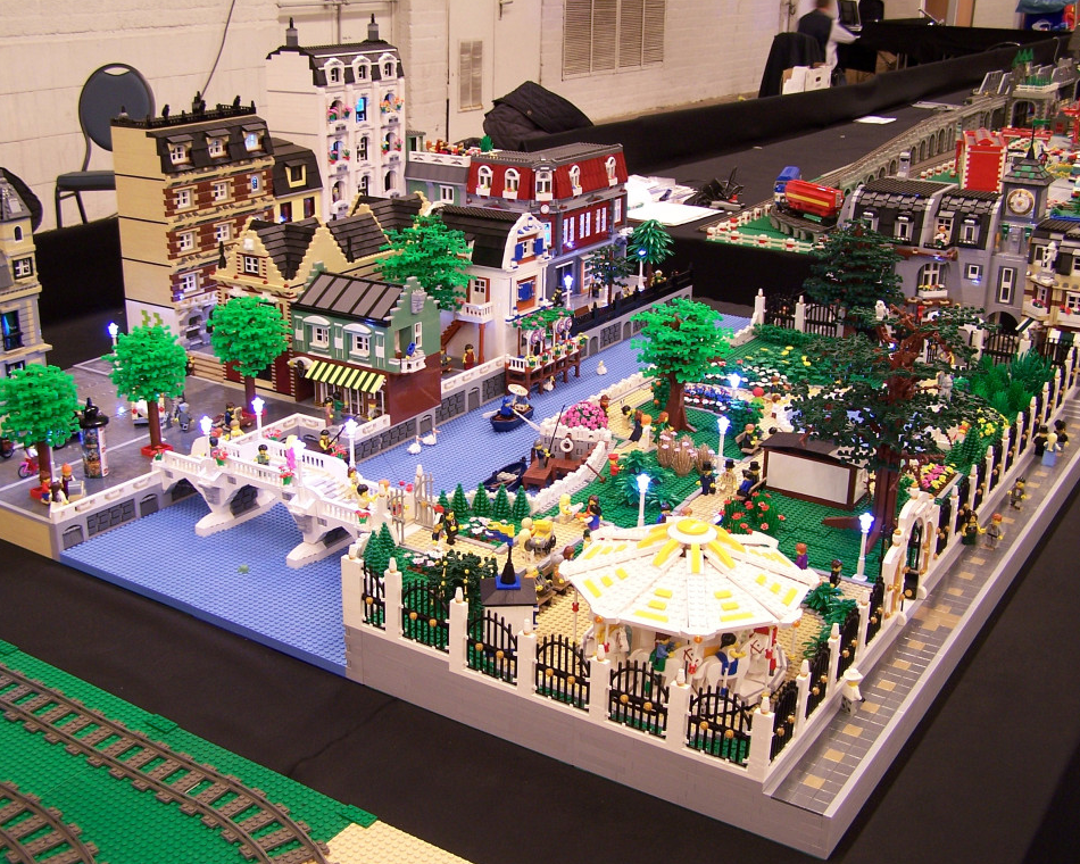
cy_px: 431
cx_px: 533
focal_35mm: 40
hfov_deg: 45.8
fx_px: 1279
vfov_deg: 37.3
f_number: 2.8
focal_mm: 6.3
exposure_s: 1/3
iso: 80
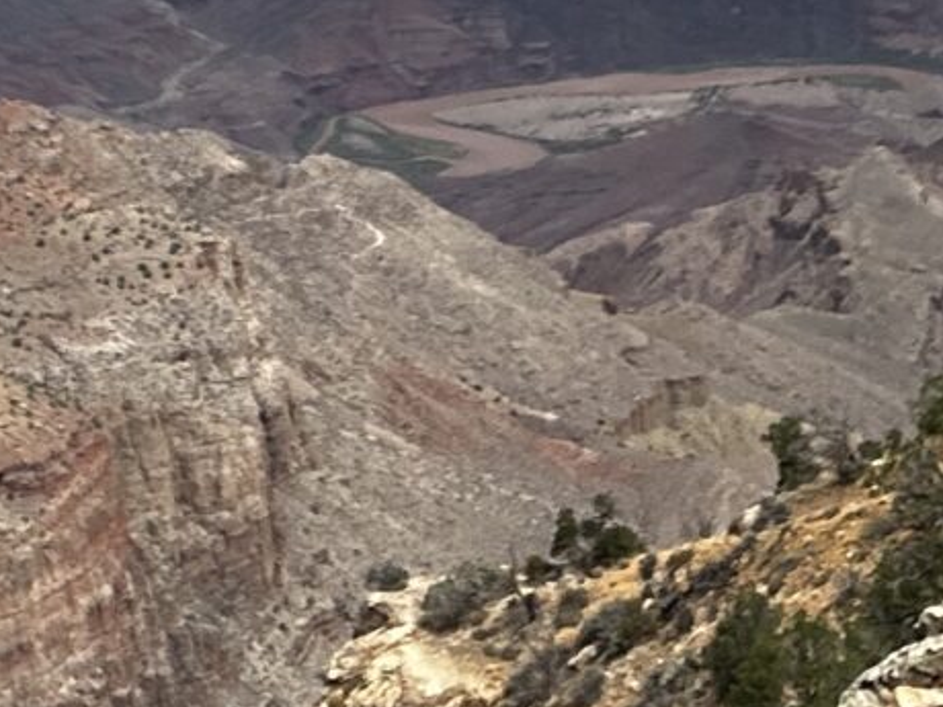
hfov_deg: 15.4
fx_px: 3487
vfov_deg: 10.6
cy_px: -697
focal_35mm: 128
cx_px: 486
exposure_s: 1/1316
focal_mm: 2.69
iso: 25
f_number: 1.9
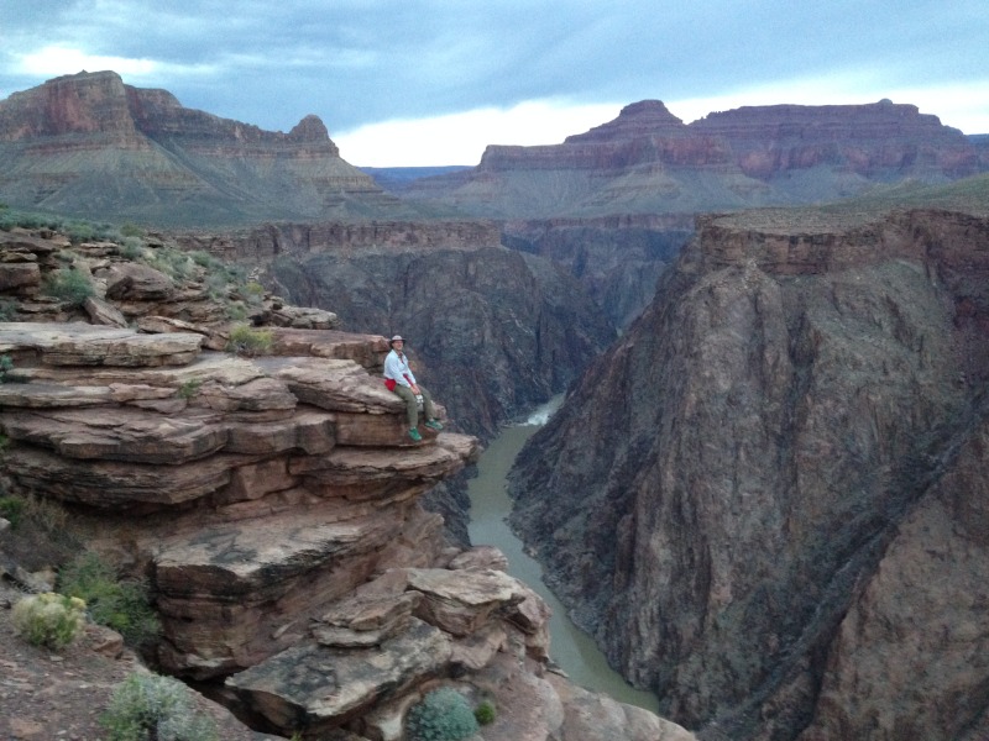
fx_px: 943
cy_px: 370
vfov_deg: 42.9
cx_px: 494
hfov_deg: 55.4
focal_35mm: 33
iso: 400
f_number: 2.4
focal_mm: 4.12
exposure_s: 1/20
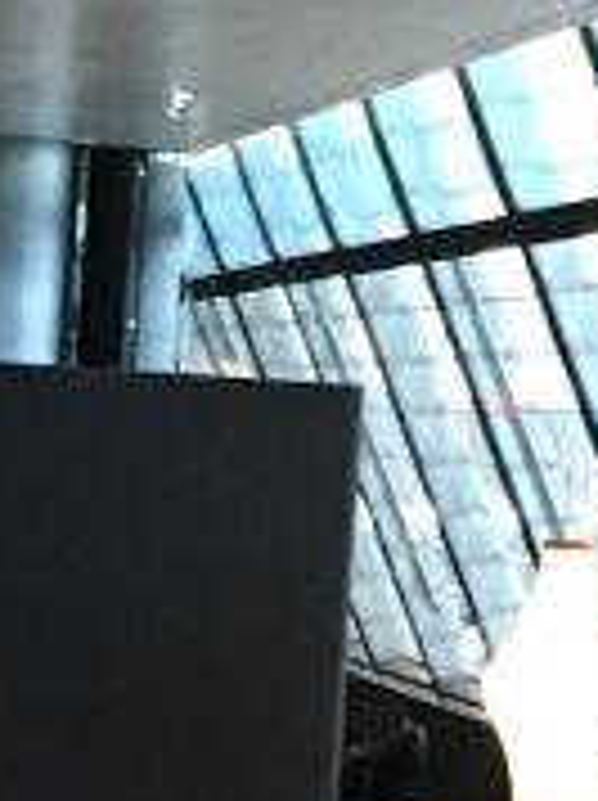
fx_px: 4826
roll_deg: -4.5
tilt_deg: -4.3
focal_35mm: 209
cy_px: 860
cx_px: -54
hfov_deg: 7.1
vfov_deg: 9.4
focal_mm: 4.15
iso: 100
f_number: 2.2
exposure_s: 1/8
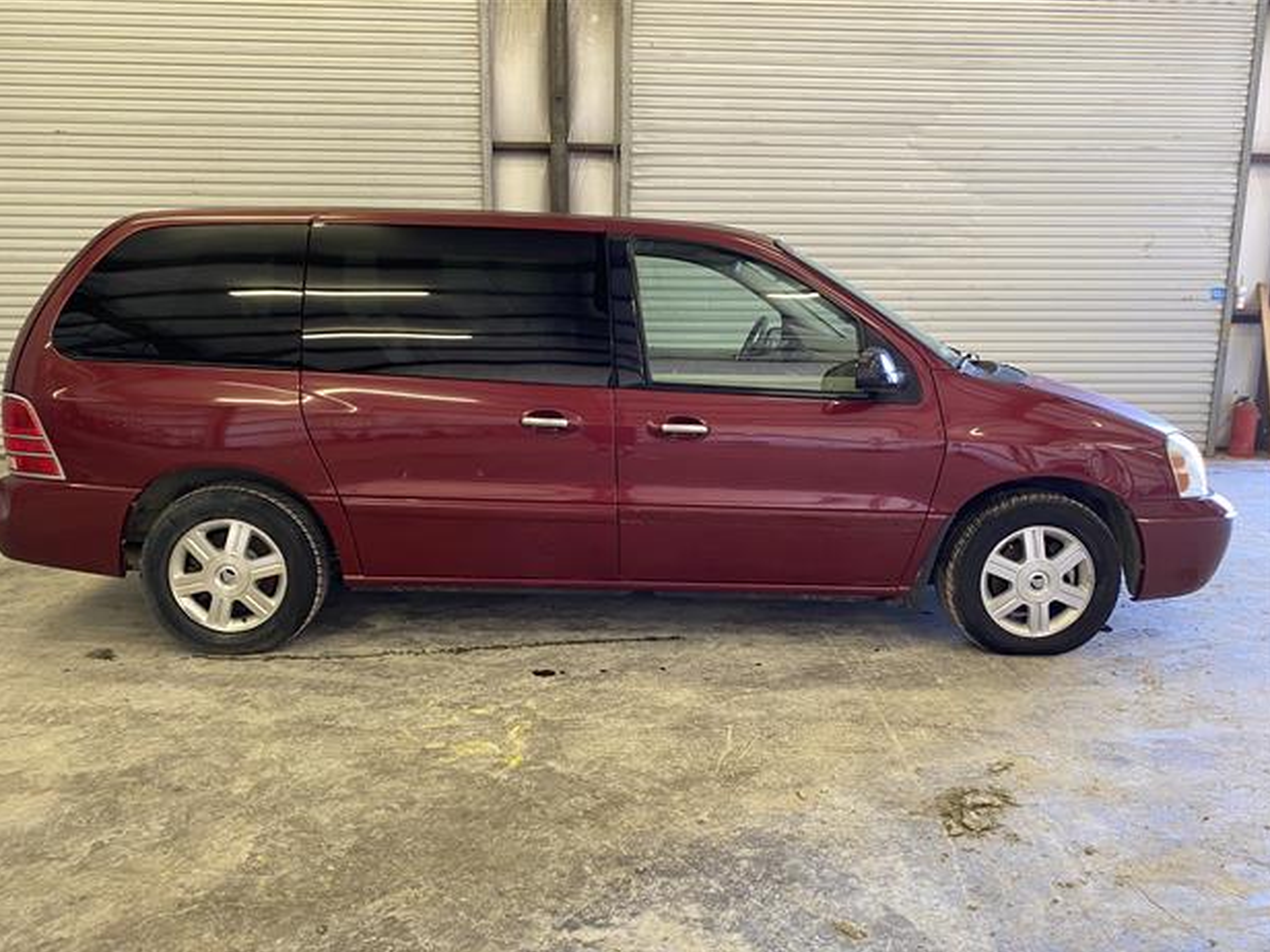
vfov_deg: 51.3
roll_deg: +0.3
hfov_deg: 65.3
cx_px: 621
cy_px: 492
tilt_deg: -10.1
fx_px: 991
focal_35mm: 27
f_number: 1.8
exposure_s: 1/60
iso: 160
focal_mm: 4.25
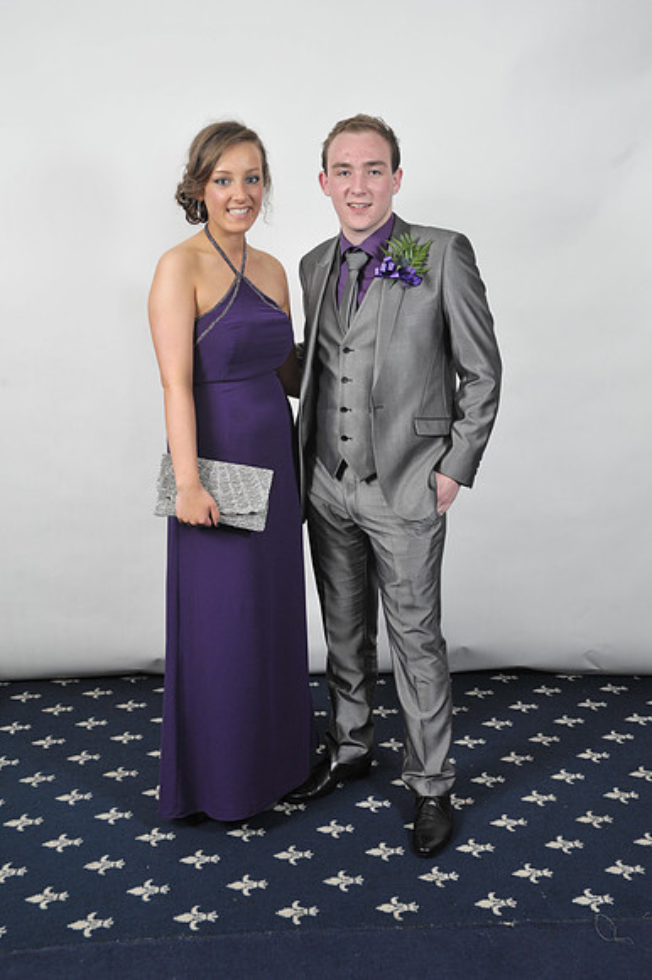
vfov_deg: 46.4
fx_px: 1142
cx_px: 326
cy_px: 490
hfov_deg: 31.9
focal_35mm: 42
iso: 1000
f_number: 7.1
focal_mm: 42
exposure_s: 1/160
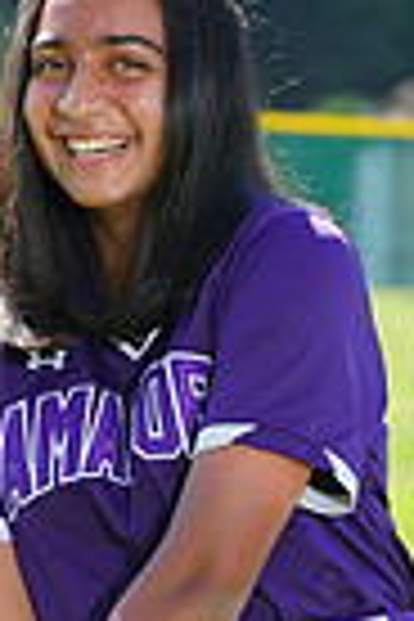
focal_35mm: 743
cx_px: 166
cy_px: 828
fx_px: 12816
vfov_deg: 2.8
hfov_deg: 1.9
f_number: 10
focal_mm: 177
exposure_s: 1/125
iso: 200
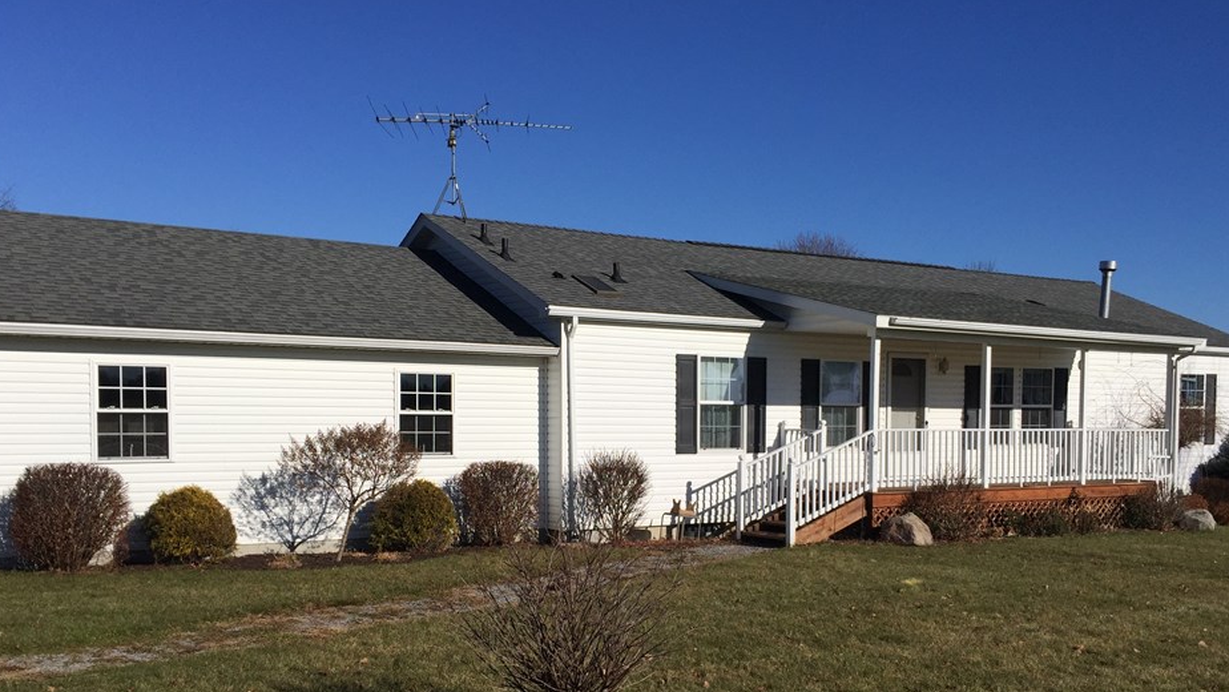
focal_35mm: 35
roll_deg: -0.7
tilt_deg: -3.2
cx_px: 645
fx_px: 1141
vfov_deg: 33.4
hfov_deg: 56.6
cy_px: 474
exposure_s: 1/4950
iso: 32
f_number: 2.2
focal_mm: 4.15
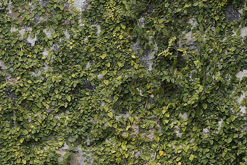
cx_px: 20
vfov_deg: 5.4
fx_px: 1728
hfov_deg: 8.1
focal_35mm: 252
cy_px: 268
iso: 100
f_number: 4.5
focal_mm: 50
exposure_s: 1/400
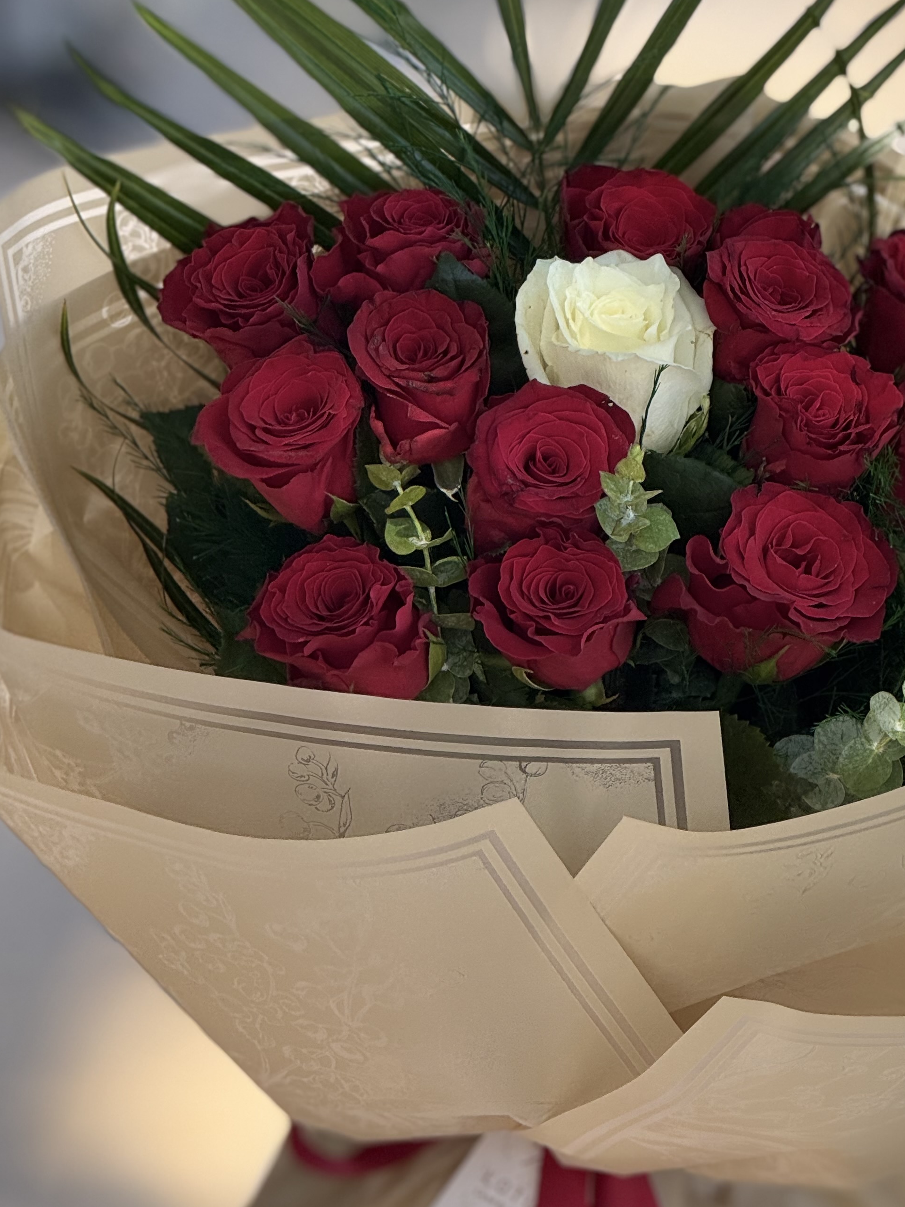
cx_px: 635
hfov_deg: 7.9
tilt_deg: -13.2
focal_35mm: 189
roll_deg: +0.6
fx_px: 6588
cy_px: 621
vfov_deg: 10.5
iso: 64
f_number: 2.8
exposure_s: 1/428
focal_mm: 15.66
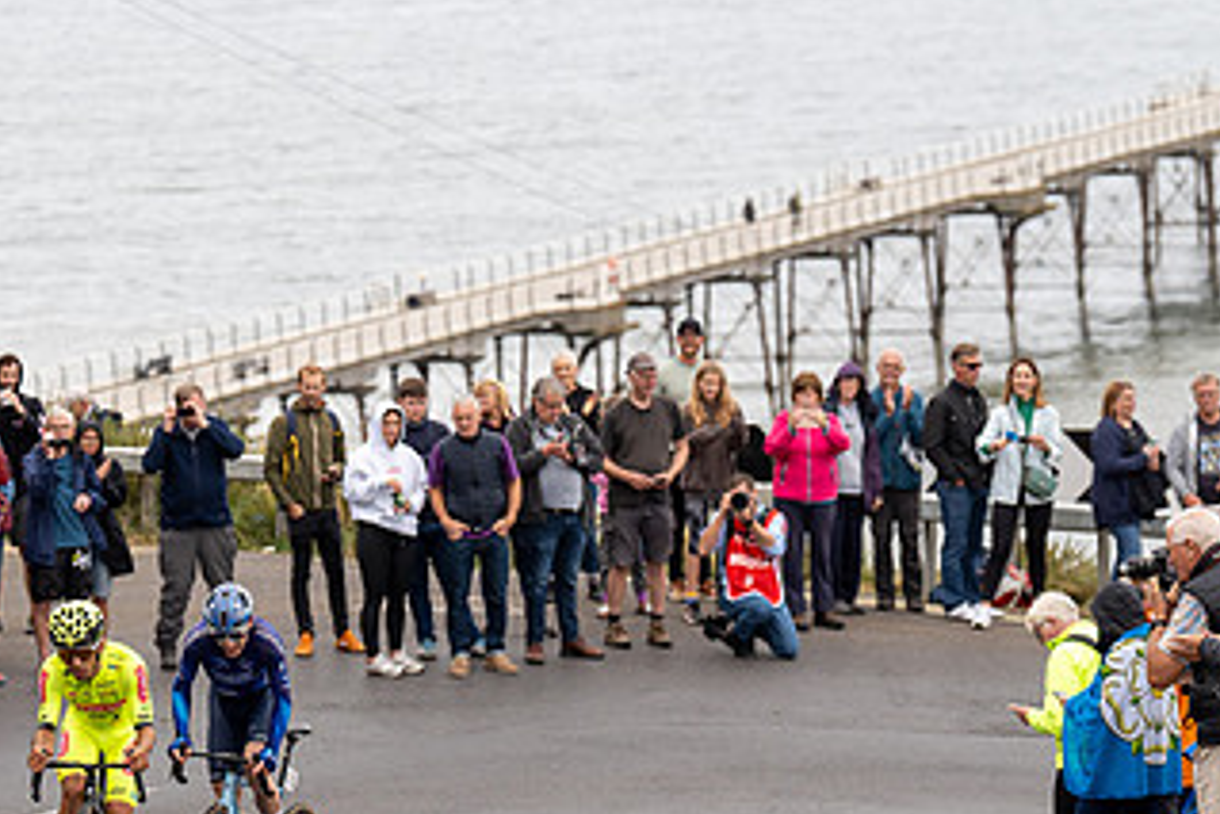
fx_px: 7594
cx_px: 218
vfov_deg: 6.1
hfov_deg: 9.2
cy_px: 434
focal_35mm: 224
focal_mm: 117
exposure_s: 1/1000
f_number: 3.5
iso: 320
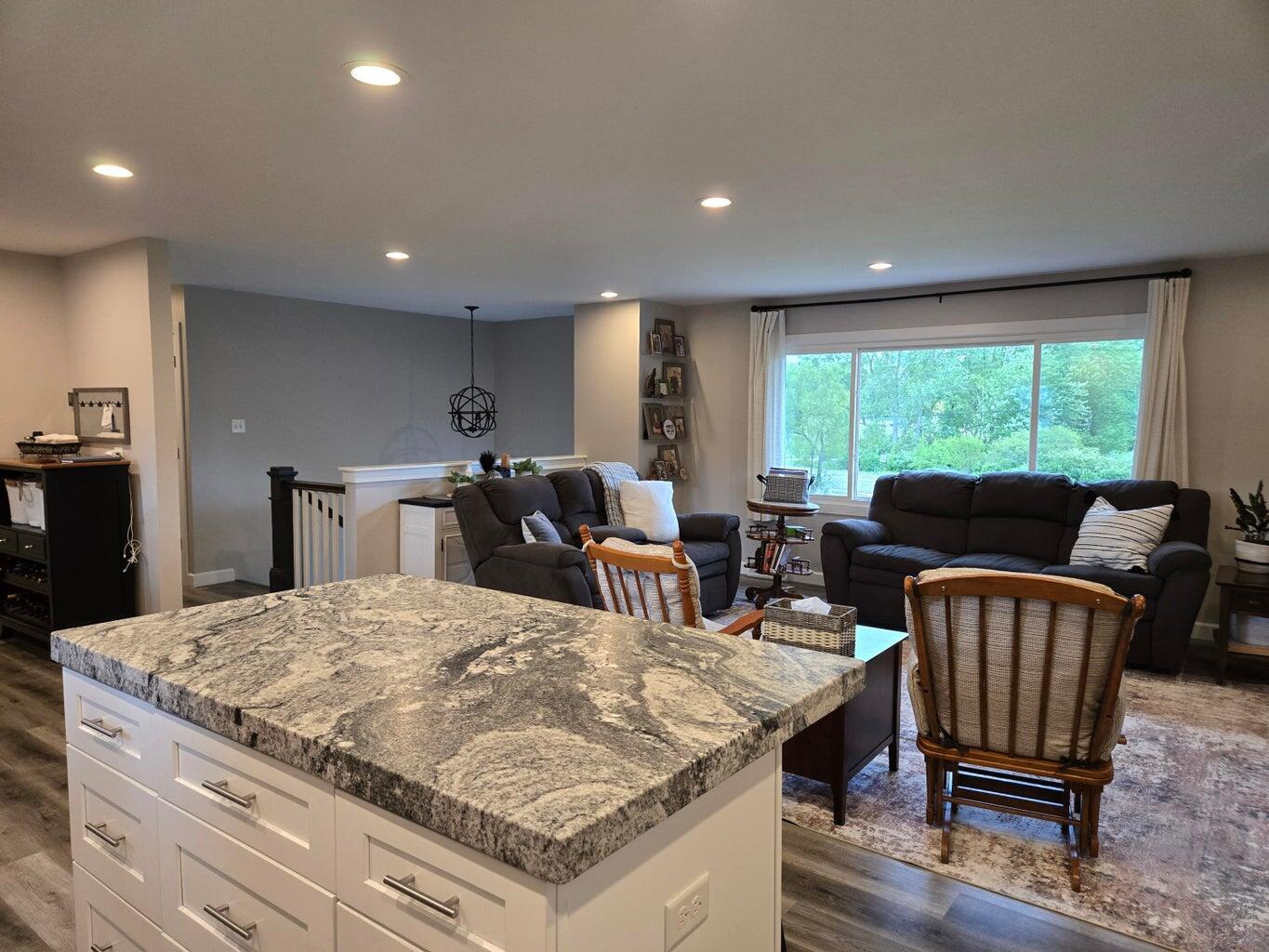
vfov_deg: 58.9
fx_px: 843
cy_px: 476
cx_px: 634
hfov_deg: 73.9
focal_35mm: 23
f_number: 1.8
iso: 320
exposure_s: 1/120
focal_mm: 5.4
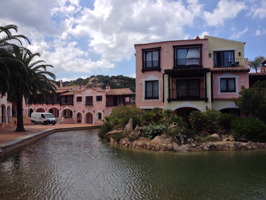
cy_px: 100
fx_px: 269
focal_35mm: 35
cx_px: 133
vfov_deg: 40.7
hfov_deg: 52.6
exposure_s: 1/1534
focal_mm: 4.28
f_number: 2.4
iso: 50
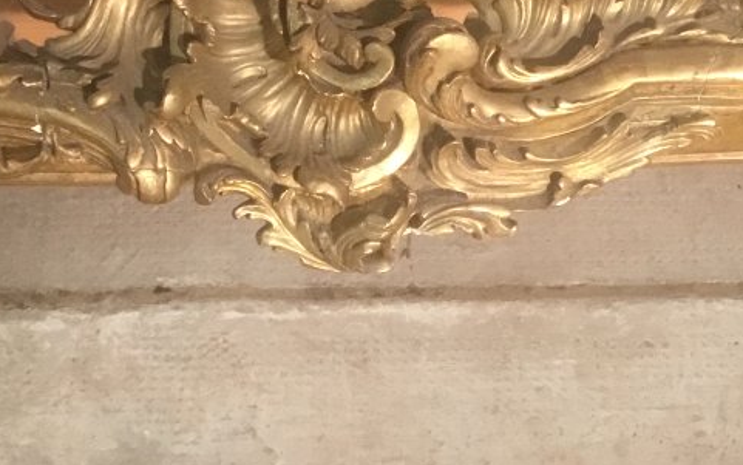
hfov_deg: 25.2
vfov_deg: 15.9
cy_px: 312
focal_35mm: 82
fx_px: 1661
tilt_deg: -55.1
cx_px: 335
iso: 200
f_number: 2.4
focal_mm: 3.3
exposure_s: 1/20
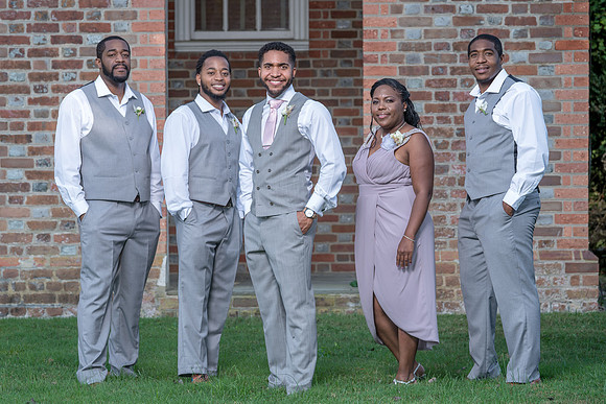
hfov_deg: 15.9
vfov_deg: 10.7
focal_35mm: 129
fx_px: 2167
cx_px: 268
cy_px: 223
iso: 100
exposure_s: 1/200
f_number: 5.6
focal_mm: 114
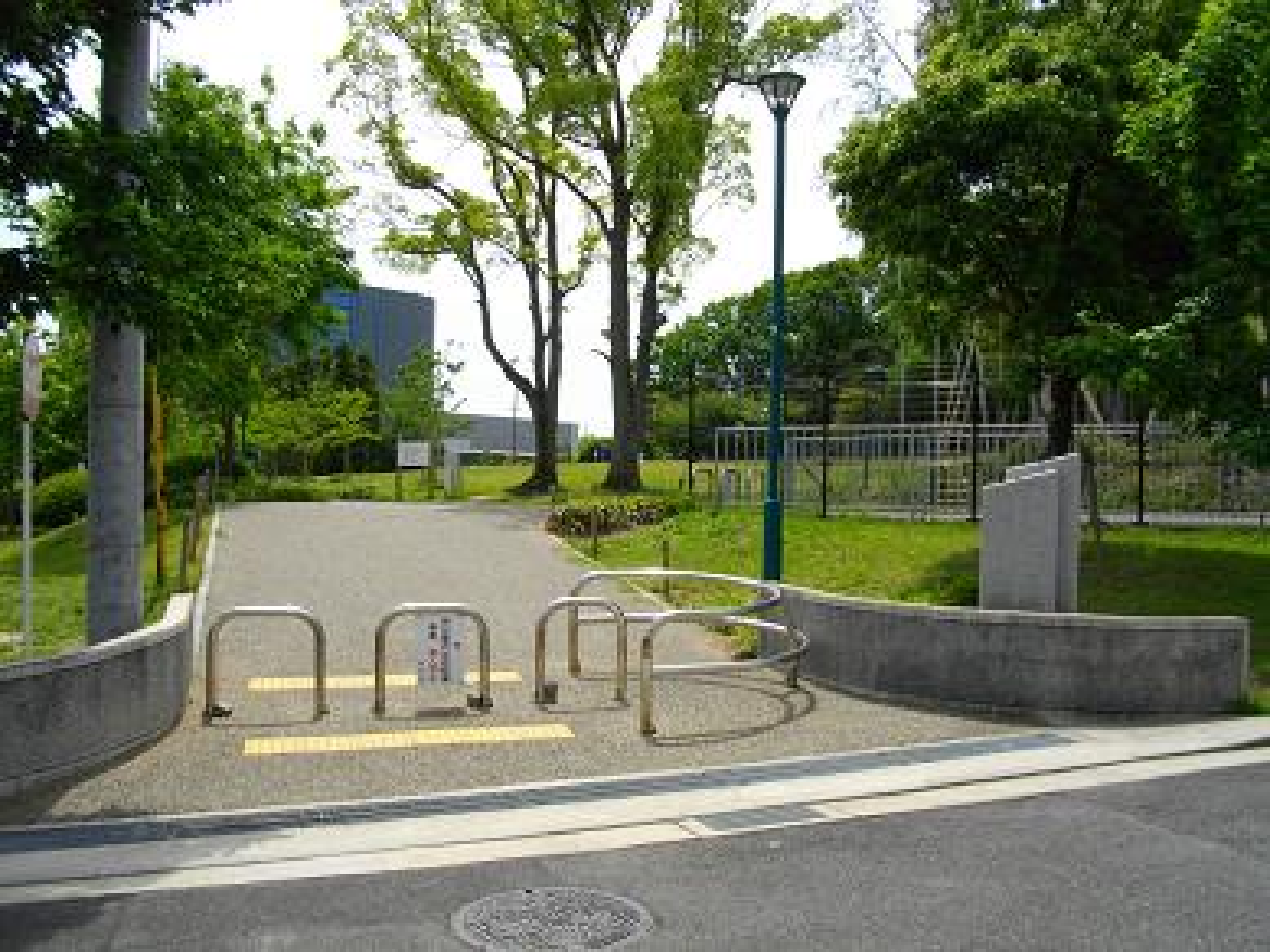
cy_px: 476
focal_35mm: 32
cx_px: 635
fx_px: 1174
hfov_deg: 56.8
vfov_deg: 44.2
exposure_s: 1/320
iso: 100
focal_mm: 5.7
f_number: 5.5
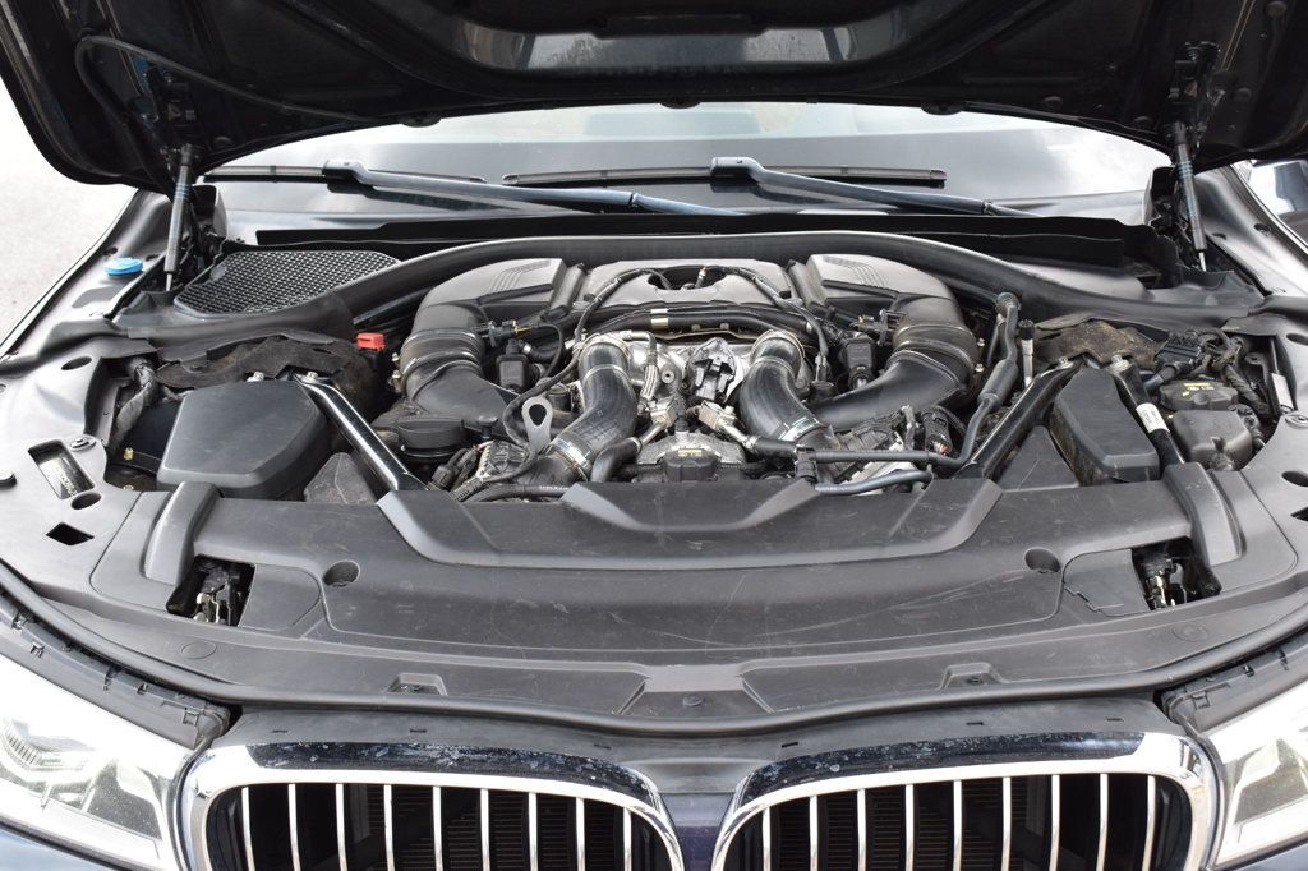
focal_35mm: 51
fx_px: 1852
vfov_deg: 26.5
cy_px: 436
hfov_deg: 38.9
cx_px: 654
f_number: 9
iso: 400
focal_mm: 34
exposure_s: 1/100
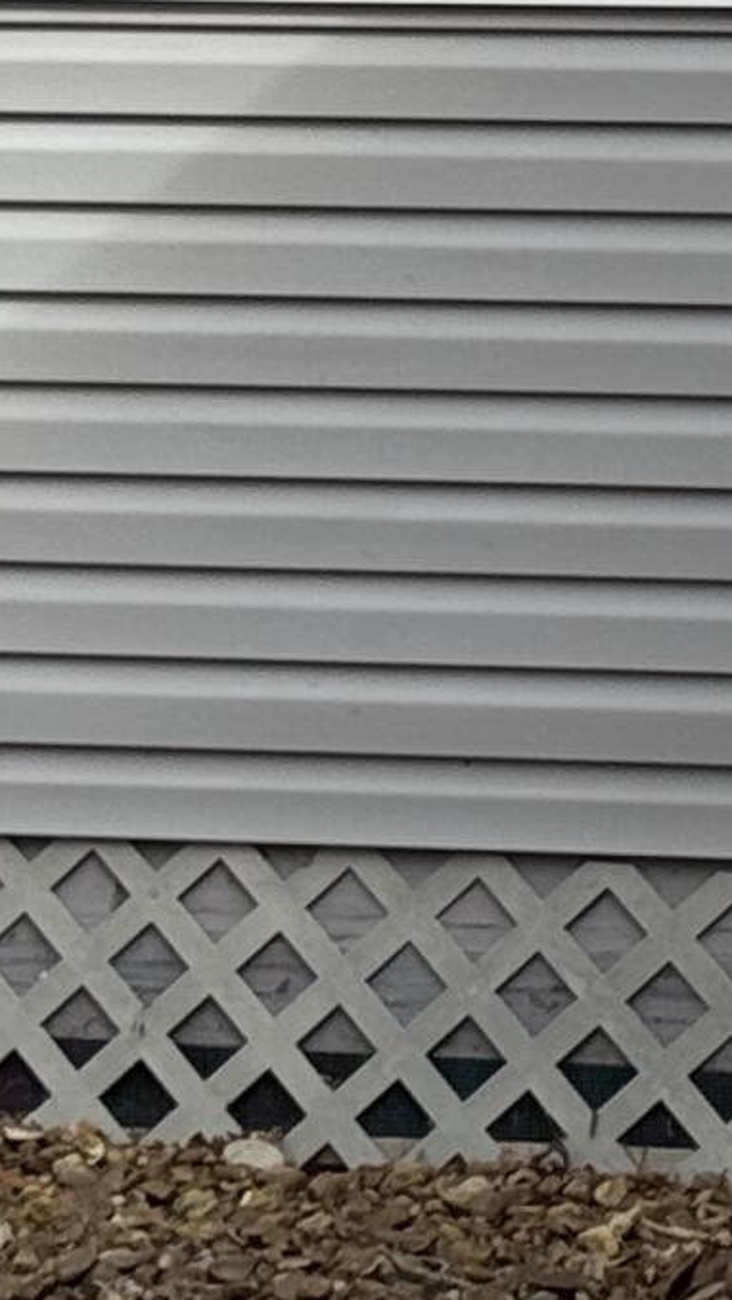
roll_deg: -0.7
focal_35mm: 231
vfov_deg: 9.2
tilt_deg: +4.3
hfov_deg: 5.2
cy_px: -352
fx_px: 7970
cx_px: 803
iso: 64
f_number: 1.78
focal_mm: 6.76
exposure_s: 1/2513
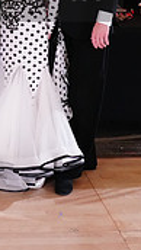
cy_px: -17
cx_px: -35
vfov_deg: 19.4
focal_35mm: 106
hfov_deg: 11.2
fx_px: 703
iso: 4000
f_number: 4
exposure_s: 1/250
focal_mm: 30
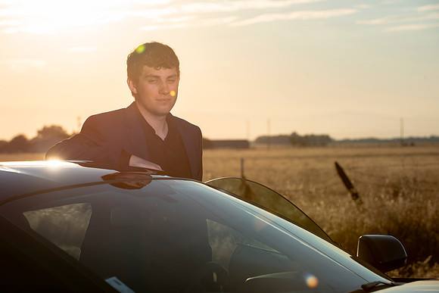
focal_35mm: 128
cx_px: 214
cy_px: 143
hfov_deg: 16.0
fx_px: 1563
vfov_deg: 10.7
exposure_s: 1/250
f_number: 9
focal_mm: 125
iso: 31
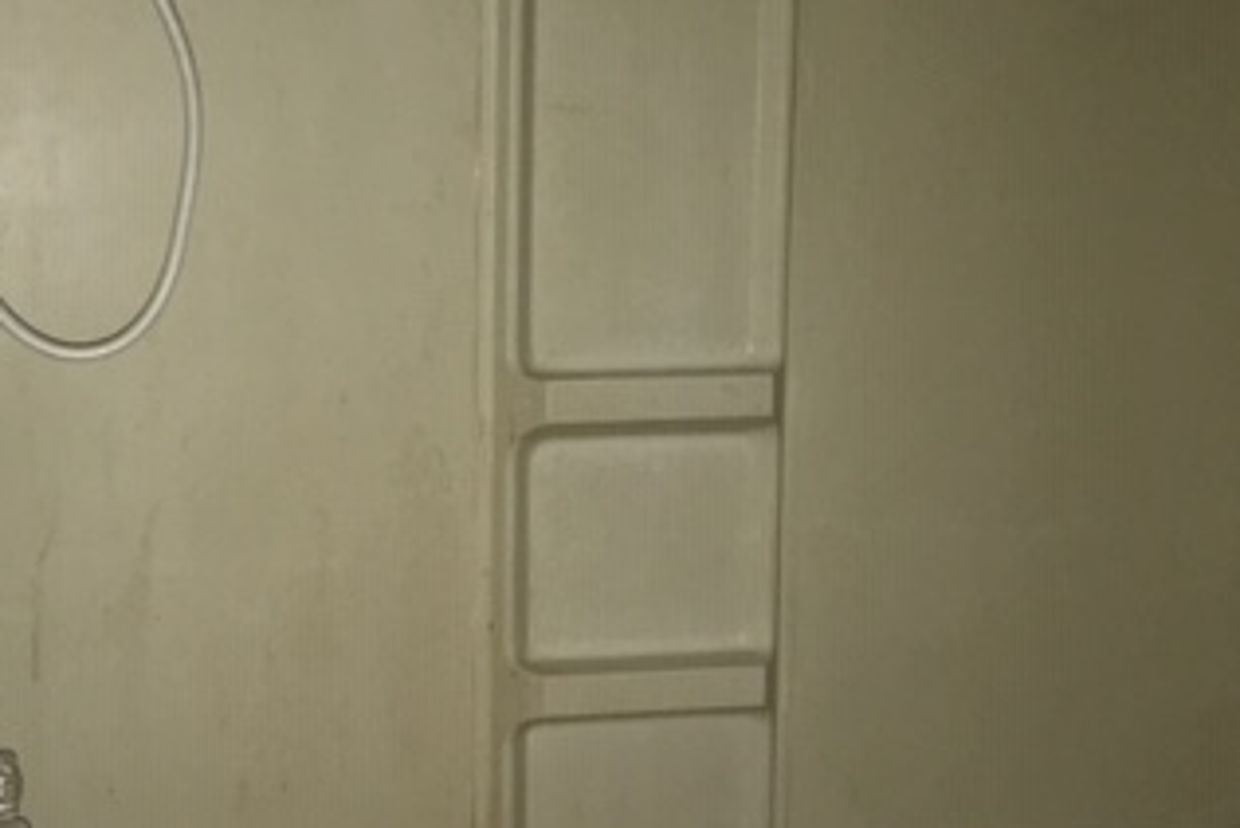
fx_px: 2102
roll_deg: -0.3
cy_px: 498
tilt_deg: -7.9
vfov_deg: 22.3
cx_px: 318
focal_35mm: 61
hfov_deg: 32.3
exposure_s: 1/16
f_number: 2.2
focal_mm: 4.15
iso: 125
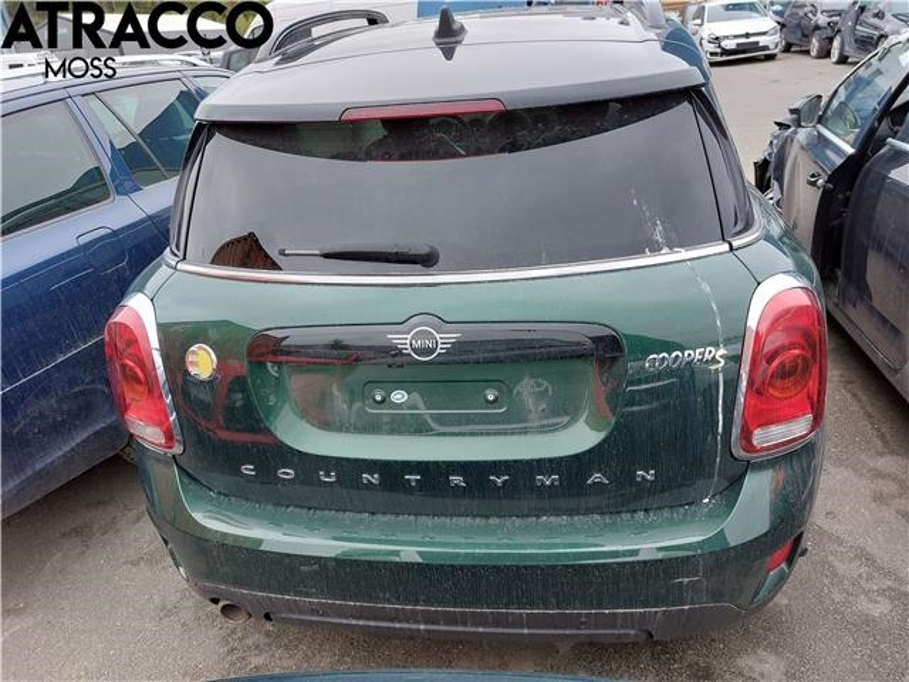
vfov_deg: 56.8
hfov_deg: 71.6
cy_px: 341
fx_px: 630
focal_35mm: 24
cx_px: 454
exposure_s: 1/143
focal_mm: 5.23
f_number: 1.8
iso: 25
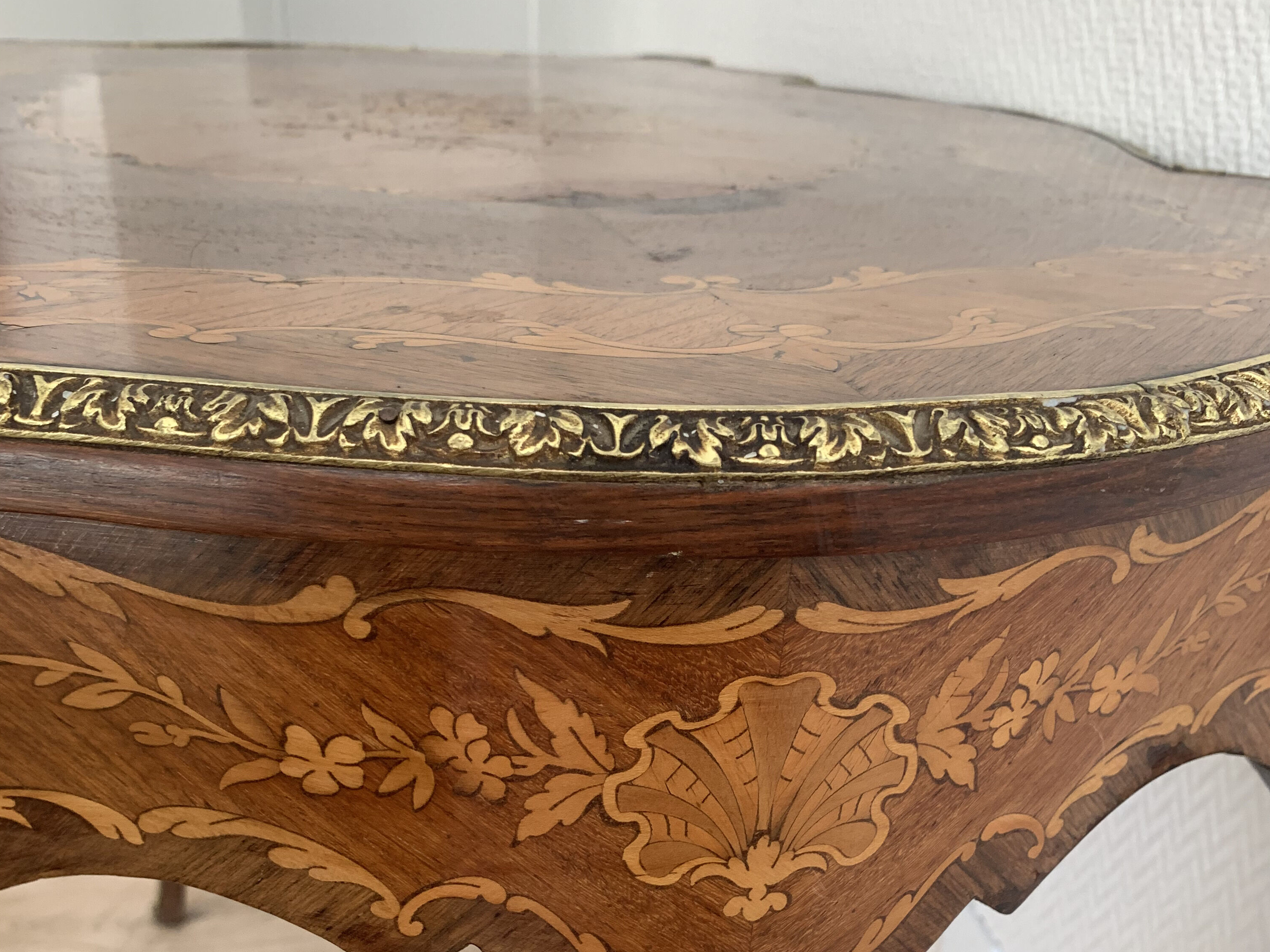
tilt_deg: -28.7
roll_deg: -3.7
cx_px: 640
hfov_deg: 52.6
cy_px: 740
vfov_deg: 39.3
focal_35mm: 35
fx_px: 1284
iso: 100
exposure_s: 1/73
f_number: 1.8
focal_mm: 4.25
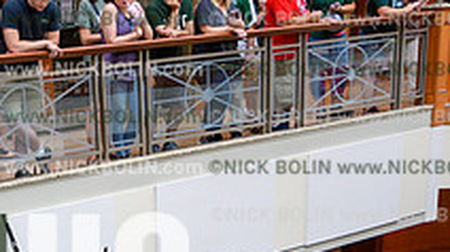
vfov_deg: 15.2
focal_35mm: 76
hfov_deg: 26.8
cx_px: 38
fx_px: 906
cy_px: 313
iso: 800
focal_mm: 26.5
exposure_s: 1/800
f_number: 4
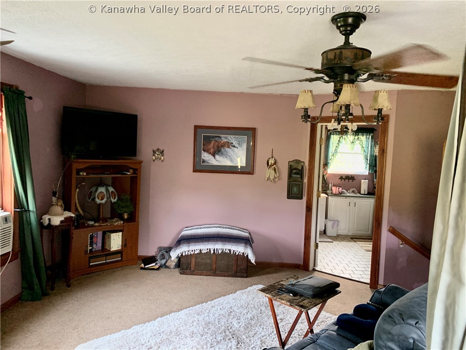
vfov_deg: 53.1
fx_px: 350
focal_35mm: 26
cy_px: 175
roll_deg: -3.0
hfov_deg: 67.3
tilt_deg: -4.3
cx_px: 233
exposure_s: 1/60
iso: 400
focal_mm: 4.25
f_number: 1.8
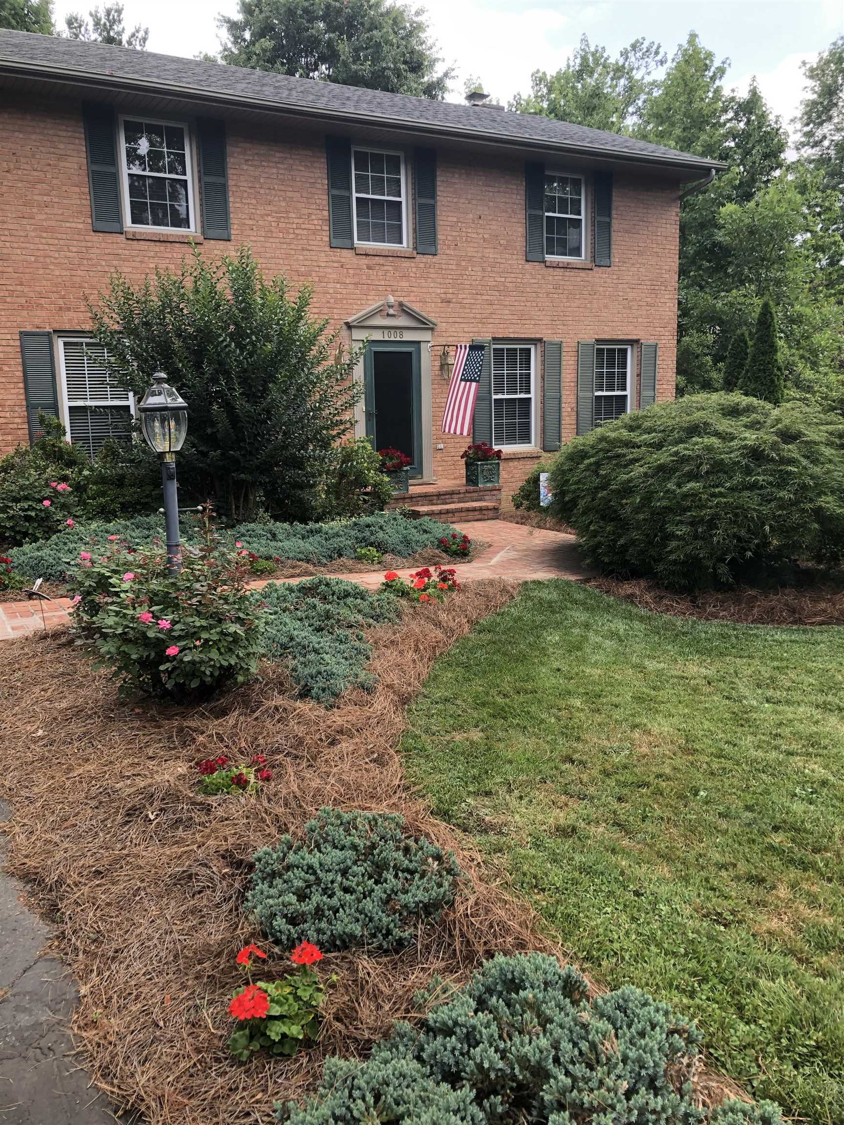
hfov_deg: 49.7
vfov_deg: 63.4
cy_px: 562
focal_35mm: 28
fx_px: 910
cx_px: 422
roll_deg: +1.3
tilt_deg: -10.1
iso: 20
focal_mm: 3.99
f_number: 1.8
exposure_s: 1/271
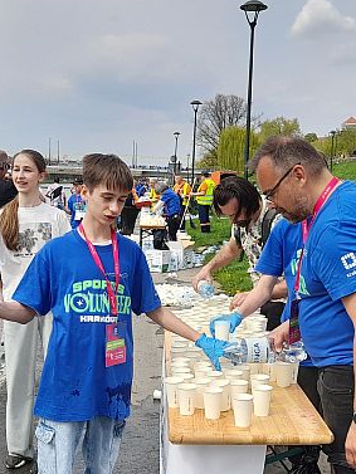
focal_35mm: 53
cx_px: 143
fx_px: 726
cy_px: 300
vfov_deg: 35.9
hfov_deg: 27.5
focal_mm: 4.6
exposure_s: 1/690
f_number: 2
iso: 20
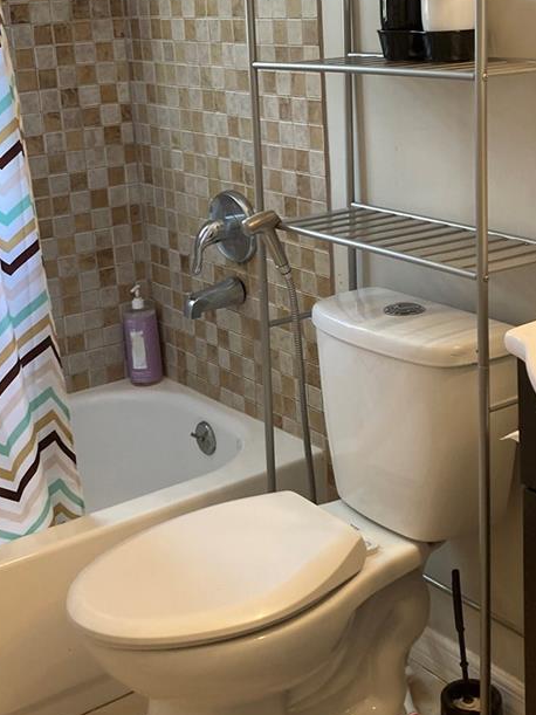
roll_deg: +2.9
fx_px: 1136
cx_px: 266
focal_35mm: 55
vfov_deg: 34.6
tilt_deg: -11.9
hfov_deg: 26.6
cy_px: 235
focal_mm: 3.99
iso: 80
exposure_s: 1/60
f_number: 1.8
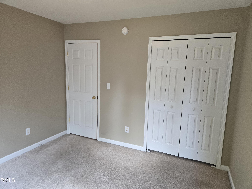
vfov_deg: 58.9
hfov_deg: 73.9
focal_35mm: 23
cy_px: 94
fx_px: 167
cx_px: 126
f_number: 1.8
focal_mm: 5.4
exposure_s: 1/120
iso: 250
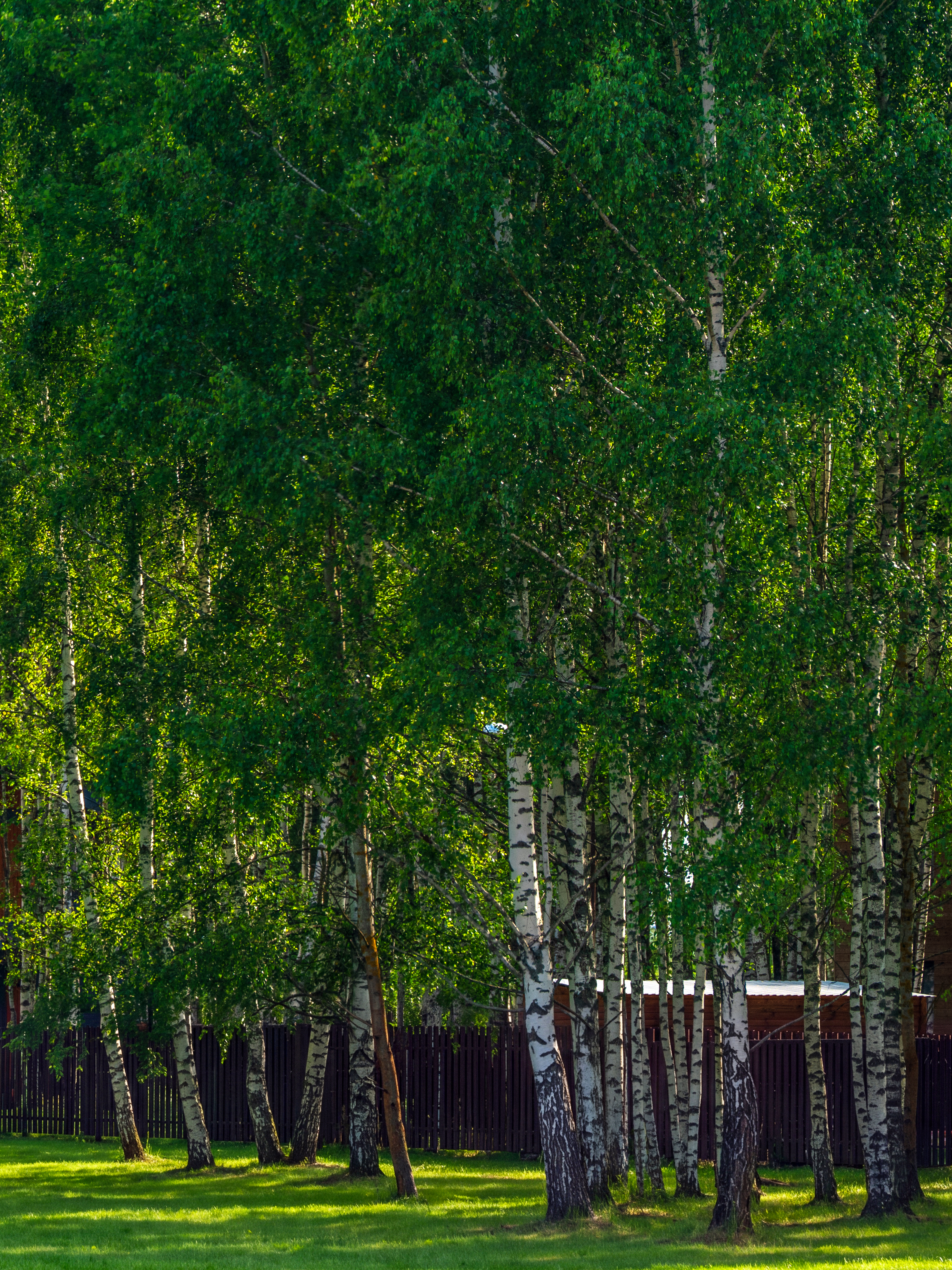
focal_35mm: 289
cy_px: 636
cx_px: 85
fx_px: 10598
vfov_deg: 6.9
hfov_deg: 5.1
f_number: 5.6
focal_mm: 200
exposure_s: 1/400
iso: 250
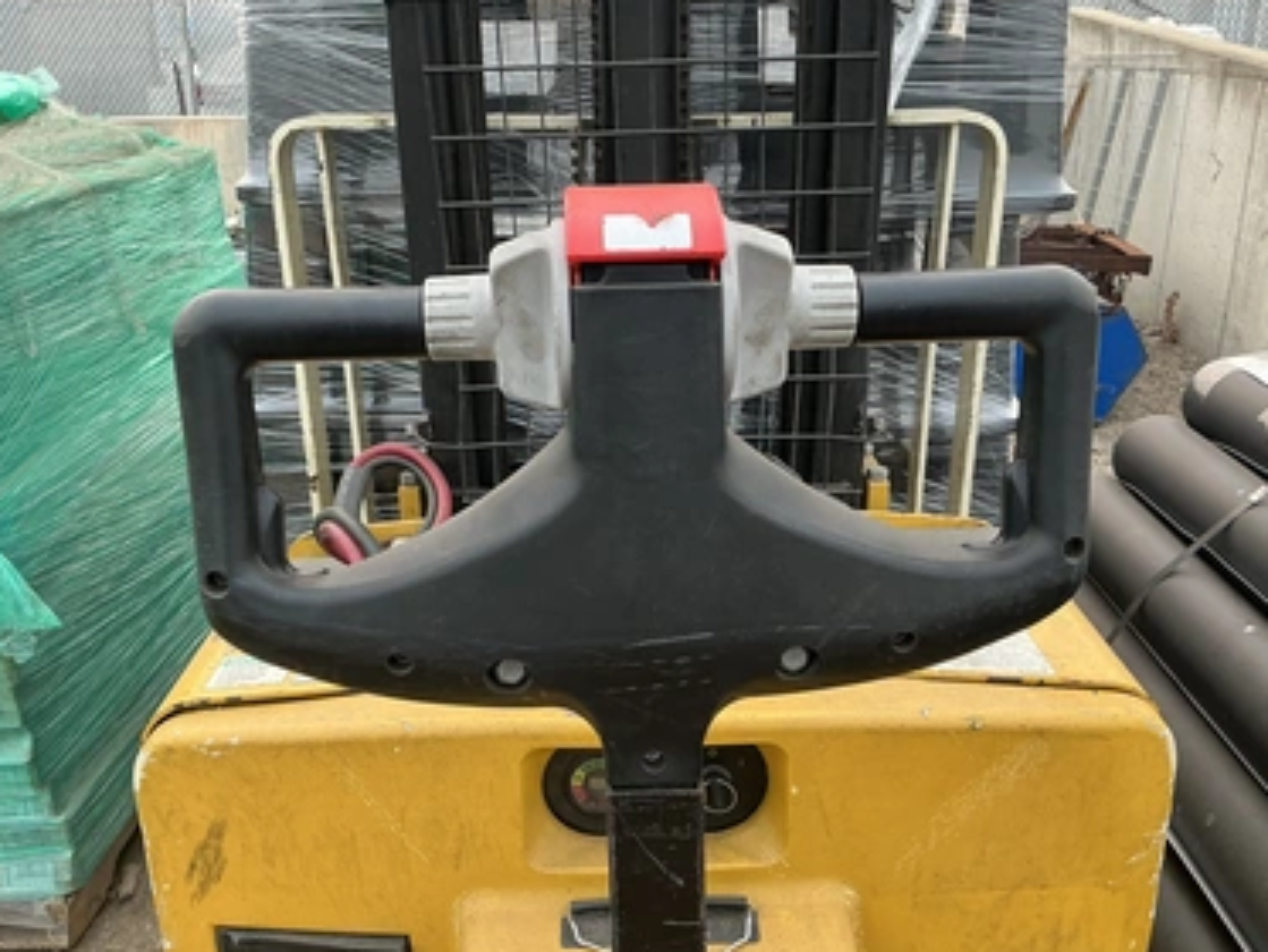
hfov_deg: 59.9
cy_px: 500
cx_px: 636
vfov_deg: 46.8
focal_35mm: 30
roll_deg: +1.6
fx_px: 1099
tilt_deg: -21.3
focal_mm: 3
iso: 25
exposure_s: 1/214
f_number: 1.8
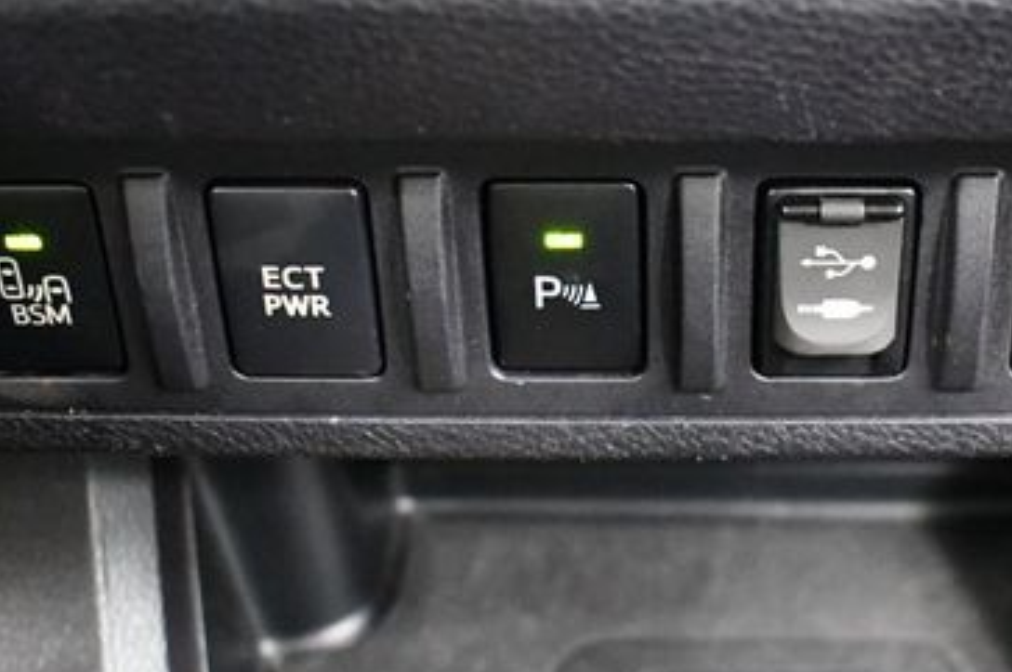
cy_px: 276
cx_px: 708
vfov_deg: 22.5
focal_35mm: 60
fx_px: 1684
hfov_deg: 33.0
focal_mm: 23
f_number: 3.8
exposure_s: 1/30
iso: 12800
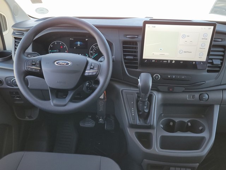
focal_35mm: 26
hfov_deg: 67.3
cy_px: 85
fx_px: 170
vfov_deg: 53.1
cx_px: 113
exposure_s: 1/120
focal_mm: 5.4
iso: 50
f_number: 1.8
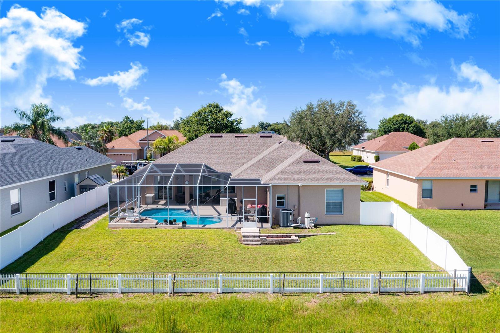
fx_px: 389
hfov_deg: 65.5
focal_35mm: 28
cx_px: 250
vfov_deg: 46.4
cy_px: 166
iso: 100
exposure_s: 1/500
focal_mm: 10.26
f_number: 5.6
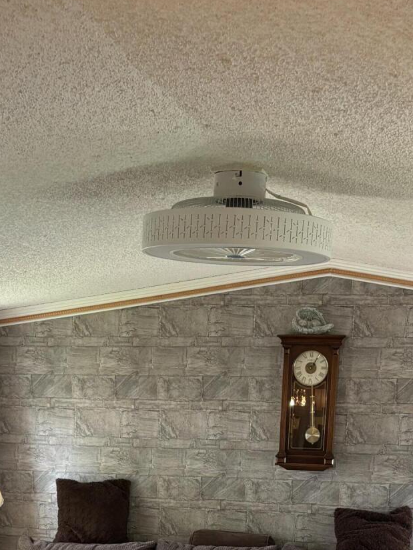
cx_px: 177
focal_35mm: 63
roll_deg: -3.0
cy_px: 593
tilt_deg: -12.7
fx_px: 1002
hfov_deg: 23.3
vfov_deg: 28.2
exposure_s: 1/60
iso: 200
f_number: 1.6
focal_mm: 5.96
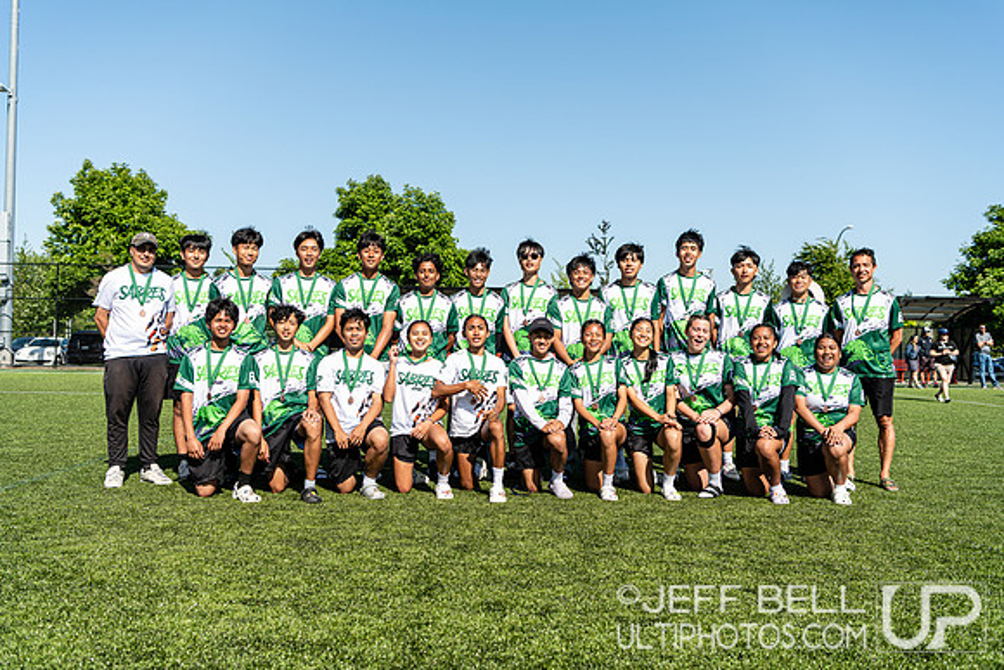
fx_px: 1004
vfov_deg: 36.9
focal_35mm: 36
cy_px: 335
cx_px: 502
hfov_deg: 53.1
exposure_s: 1/1000
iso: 100
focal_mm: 36
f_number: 4
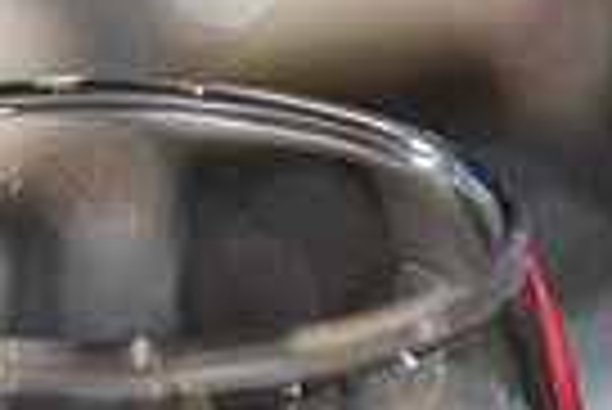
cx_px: -580
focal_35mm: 298
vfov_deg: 4.6
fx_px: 5071
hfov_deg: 6.7
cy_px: 606
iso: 800
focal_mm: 70
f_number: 2.8
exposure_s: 1/100
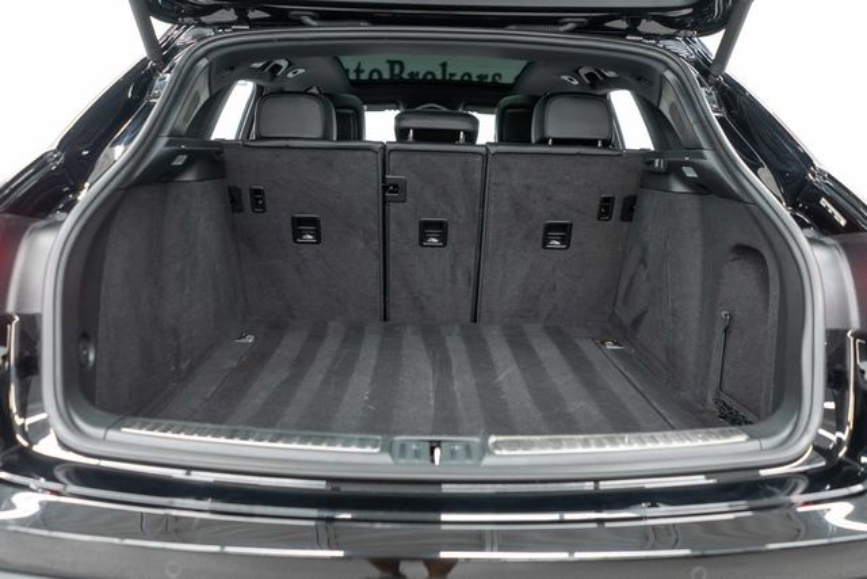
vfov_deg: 46.4
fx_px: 674
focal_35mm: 28
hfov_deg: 65.5
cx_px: 434
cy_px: 290
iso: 1250
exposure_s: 1/50
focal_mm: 28
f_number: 3.2
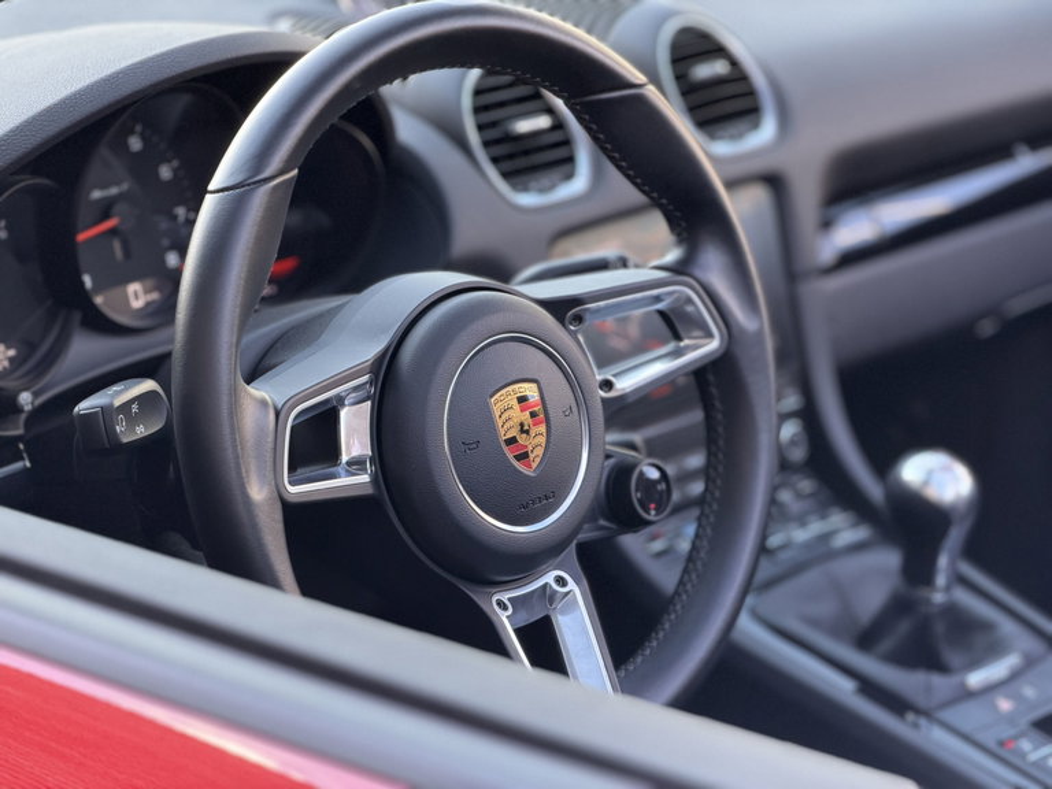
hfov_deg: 19.6
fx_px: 3039
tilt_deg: -20.1
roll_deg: +0.3
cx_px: 526
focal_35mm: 100
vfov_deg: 14.8
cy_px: 394
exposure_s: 1/121
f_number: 2.8
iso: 250
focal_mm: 16.89
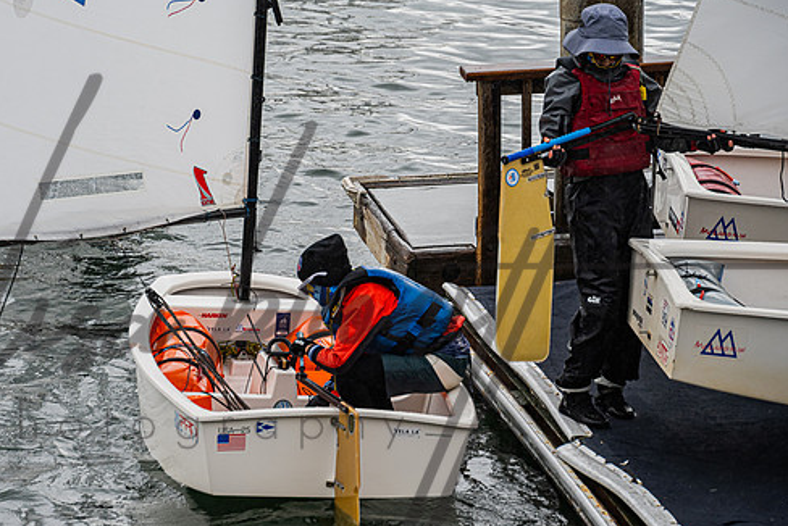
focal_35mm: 194
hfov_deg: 10.6
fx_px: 4249
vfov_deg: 7.1
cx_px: 321
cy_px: 341
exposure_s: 1/1000
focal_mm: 145
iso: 400
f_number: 6.3
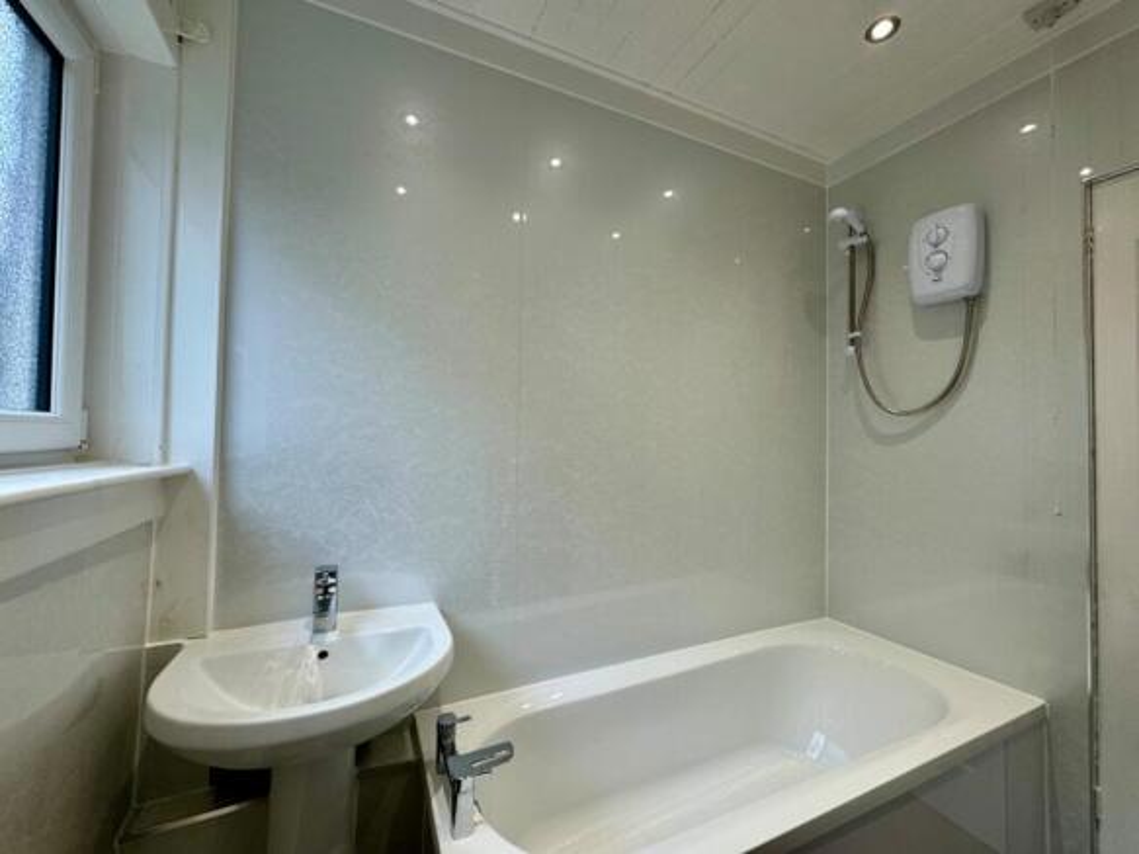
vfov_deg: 85.7
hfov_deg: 102.1
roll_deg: -0.8
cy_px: 427
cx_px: 570
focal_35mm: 14
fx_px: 461
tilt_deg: +1.4
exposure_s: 1/100
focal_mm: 2.22
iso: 50
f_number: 2.2
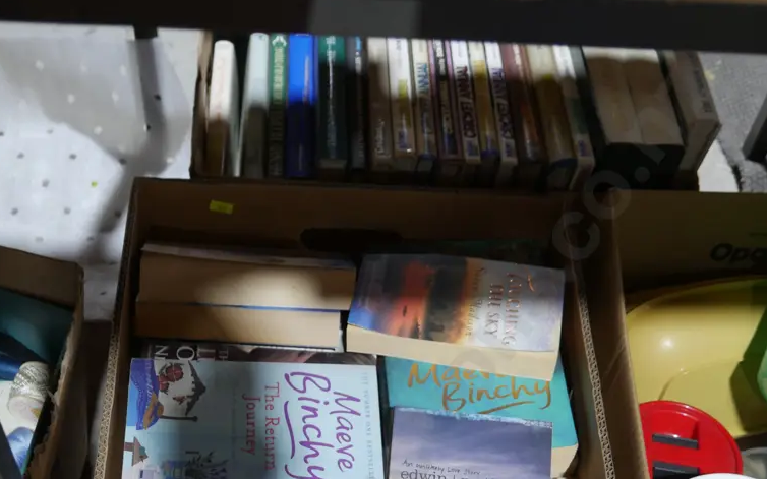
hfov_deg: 41.1
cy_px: 495
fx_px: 1024
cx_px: 380
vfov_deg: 24.9
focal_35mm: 49
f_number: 4
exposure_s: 1/60
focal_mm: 17
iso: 400
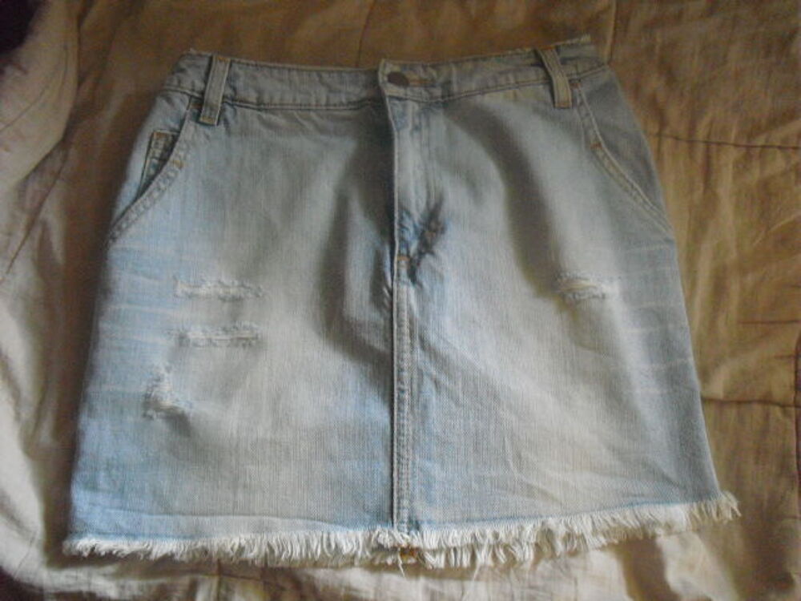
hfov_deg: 51.4
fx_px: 833
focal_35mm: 36
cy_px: 300
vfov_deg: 39.7
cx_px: 400
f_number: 3.1
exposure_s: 1/25
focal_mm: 6.3
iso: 800
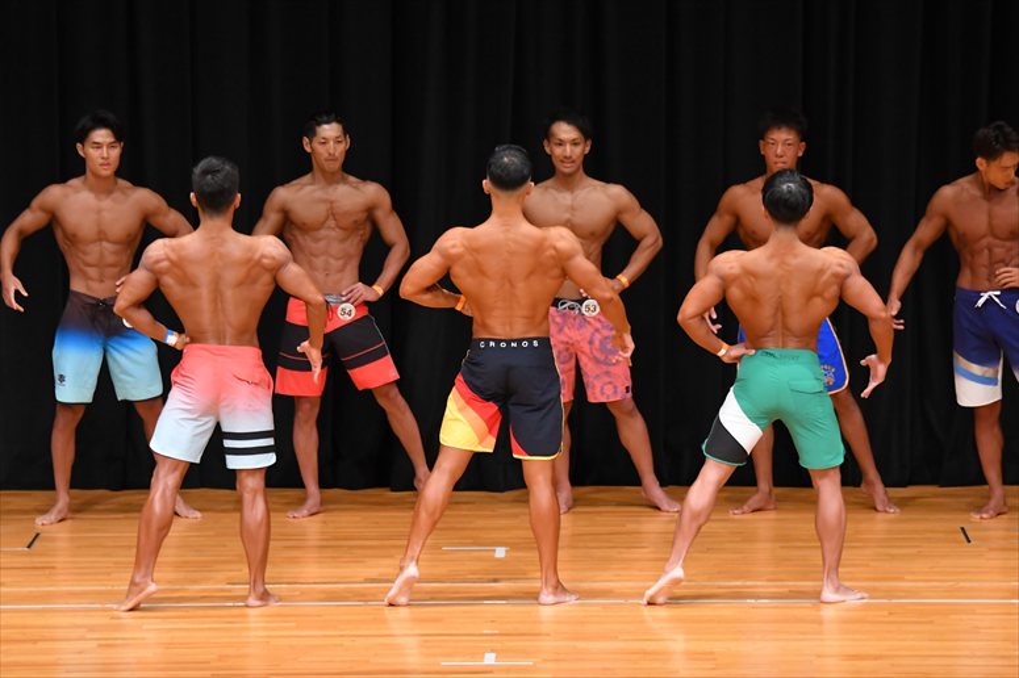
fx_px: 6139
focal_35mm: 217
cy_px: 339
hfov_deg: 9.5
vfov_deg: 6.3
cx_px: 510
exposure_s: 1/400
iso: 4000
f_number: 5.6
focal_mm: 145
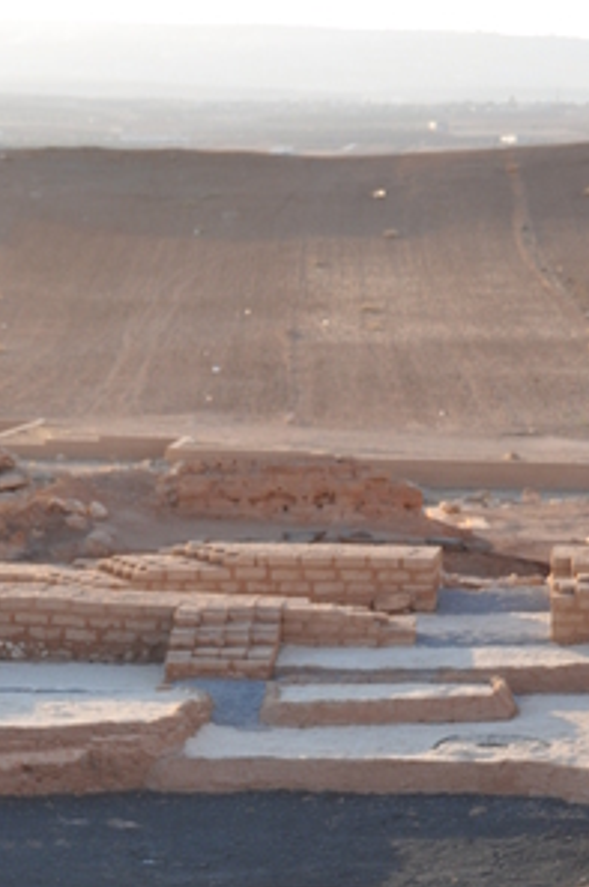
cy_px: 833
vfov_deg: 13.8
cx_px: 223
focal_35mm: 147
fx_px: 3620
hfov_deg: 9.3
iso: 200
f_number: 7.1
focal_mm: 44
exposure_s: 1/200
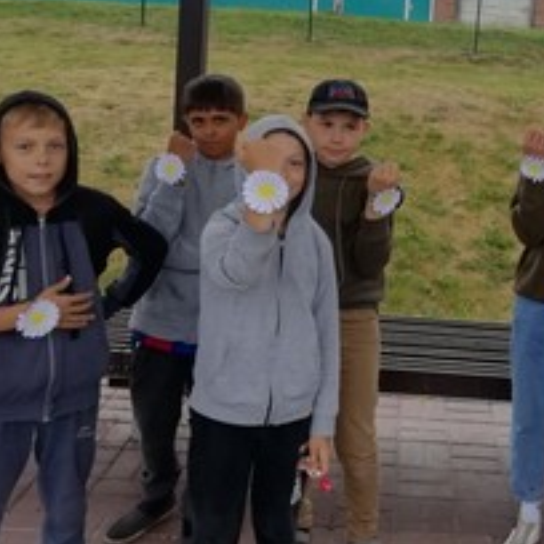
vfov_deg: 37.0
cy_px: 165
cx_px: 440
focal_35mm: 45
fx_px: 800
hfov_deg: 36.2
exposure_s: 1/50
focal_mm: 3.21
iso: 80
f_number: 2.2
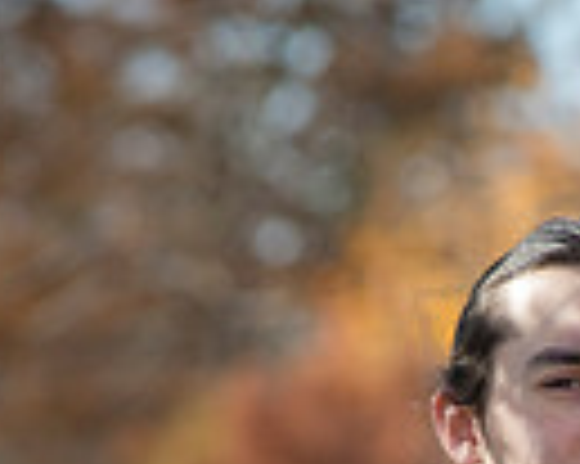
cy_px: 793
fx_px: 8679
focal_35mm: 506
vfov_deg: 3.0
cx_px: 643
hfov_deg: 3.8
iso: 400
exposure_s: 1/800
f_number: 5.6
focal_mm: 155
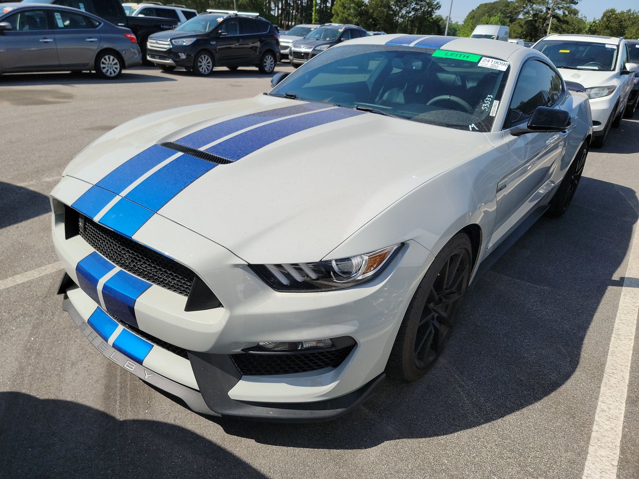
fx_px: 443
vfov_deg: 56.8
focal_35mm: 24
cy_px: 240
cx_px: 320
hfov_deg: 71.6
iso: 50
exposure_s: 1/880
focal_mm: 6.7
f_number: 1.8
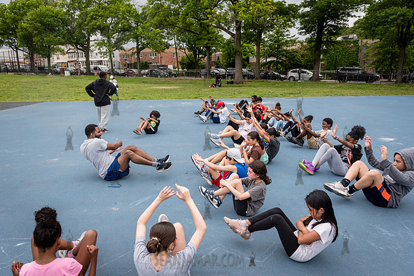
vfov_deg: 52.9
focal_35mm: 24
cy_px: 138
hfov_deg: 73.4
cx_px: 206
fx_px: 278
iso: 400
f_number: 4.5
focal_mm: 24
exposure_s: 1/1250
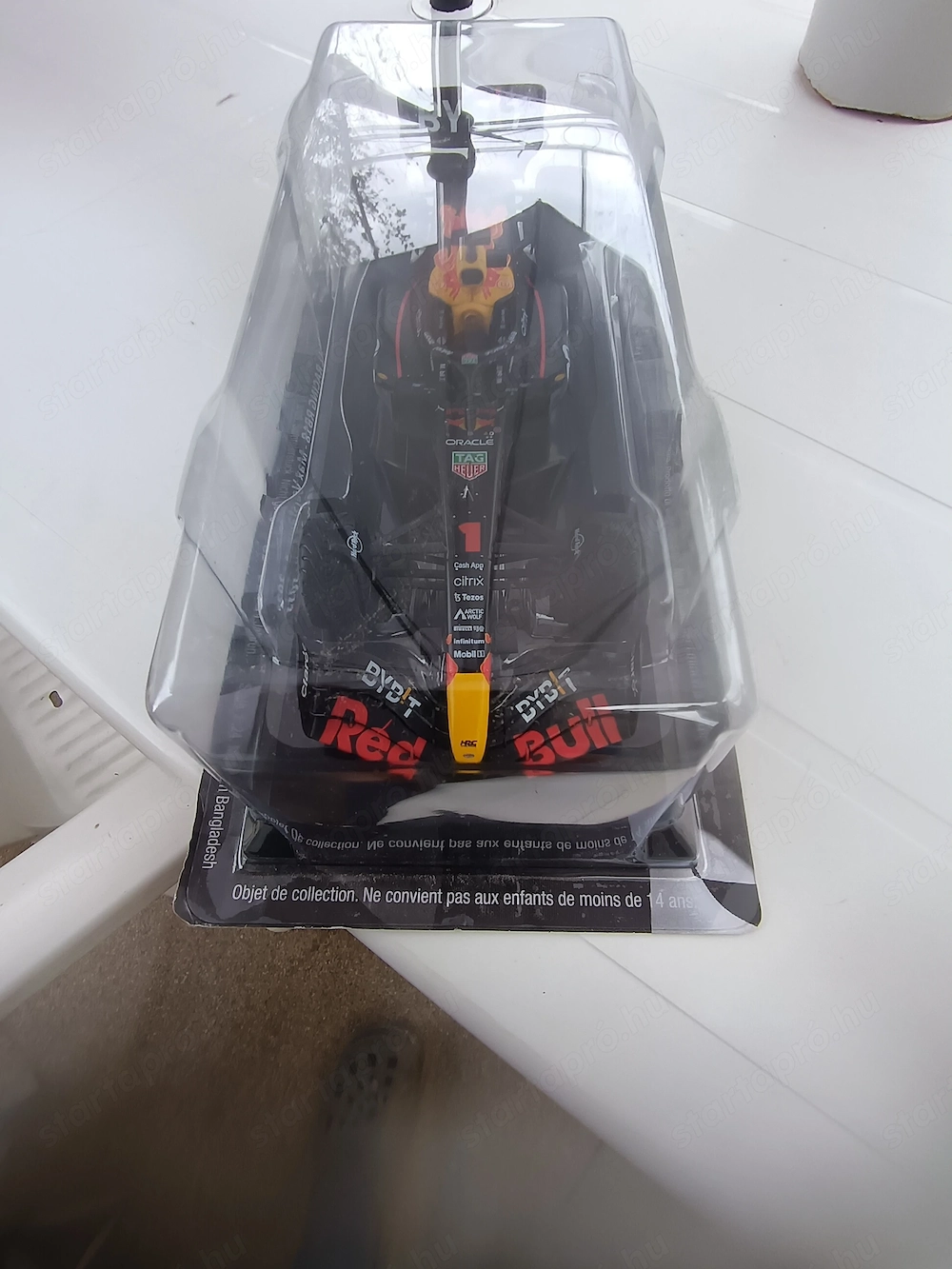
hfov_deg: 74.7
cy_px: 634
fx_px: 623
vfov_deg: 91.0
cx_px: 476
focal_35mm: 17
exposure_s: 1/130
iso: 100
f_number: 2.2
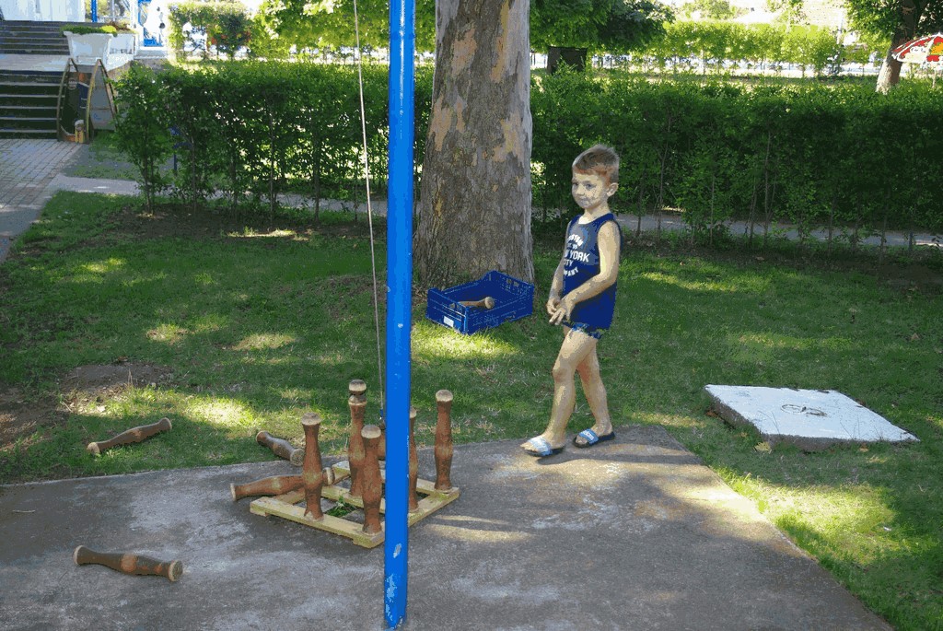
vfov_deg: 32.0
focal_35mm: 42
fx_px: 1101
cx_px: 472
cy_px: 316
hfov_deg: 46.4
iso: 100
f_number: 4
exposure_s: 1/60
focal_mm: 28.13
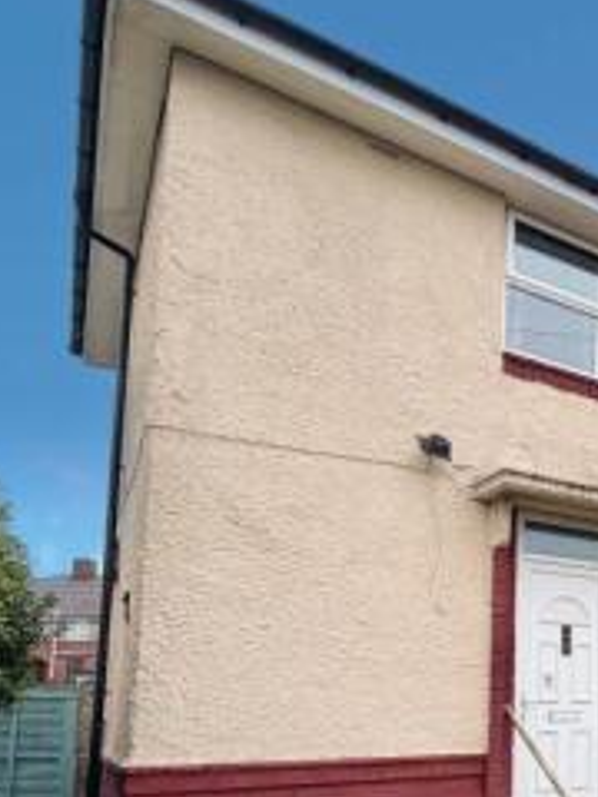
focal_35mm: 34
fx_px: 783
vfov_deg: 50.8
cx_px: 729
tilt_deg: +5.1
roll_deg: +1.2
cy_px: 633
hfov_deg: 33.4
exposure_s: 1/502
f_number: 2.2
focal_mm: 2.22
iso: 50
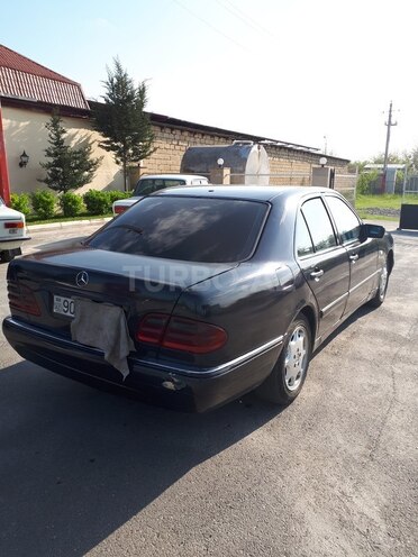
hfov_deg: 51.4
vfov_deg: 65.3
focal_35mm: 27
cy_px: 278
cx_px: 209
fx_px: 435
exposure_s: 1/782
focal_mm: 3.6
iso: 40
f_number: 1.9
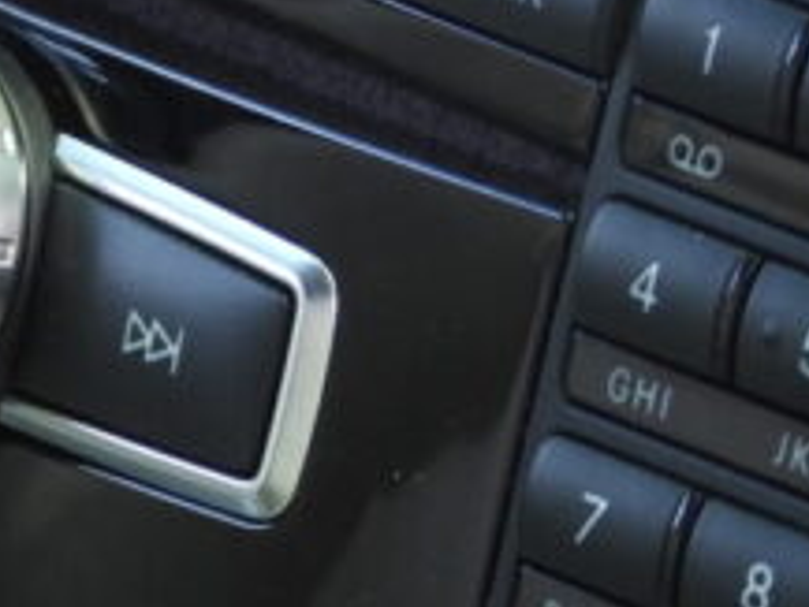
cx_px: -86
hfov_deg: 4.2
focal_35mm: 476
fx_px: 11131
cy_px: 652
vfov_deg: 3.1
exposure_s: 1/60
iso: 250
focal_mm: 26.1
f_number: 4
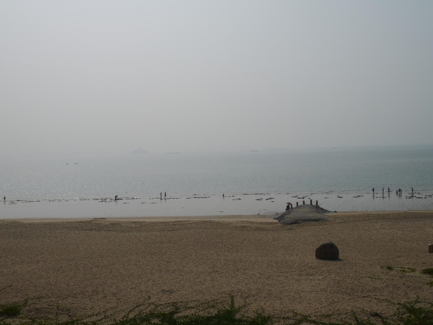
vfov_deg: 36.0
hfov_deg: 46.8
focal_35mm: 40
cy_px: 162
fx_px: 500
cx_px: 216
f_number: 13
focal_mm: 20
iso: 160
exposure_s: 1/1000
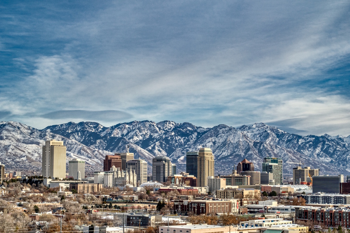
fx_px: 729
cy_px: 116
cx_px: 175
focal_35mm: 75
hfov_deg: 27.0
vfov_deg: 18.2
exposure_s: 1/50
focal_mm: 50
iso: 400
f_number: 13
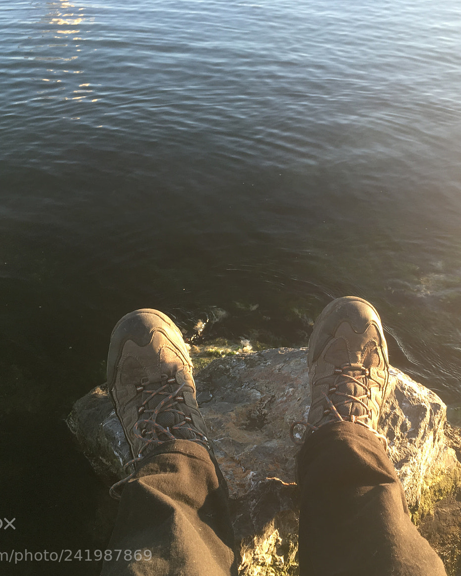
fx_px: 665
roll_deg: -0.4
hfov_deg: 38.0
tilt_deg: -36.7
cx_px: 289
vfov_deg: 46.8
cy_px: 297
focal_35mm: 39
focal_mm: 4.15
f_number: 2.2
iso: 25
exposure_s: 1/118
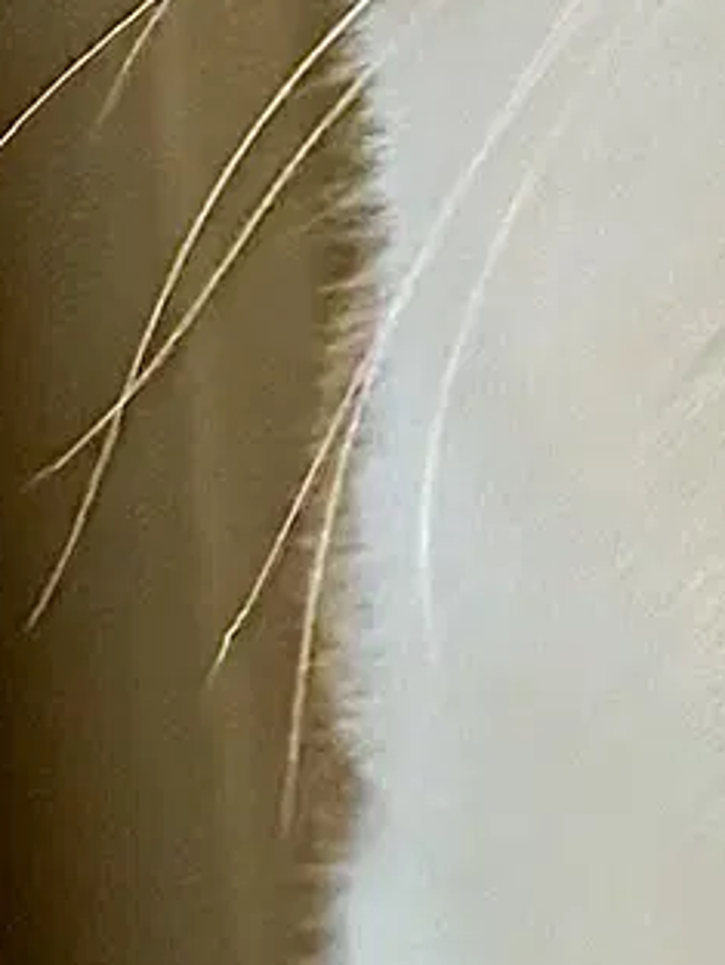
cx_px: 1225
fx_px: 4381
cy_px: 321
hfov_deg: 9.1
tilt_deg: -16.9
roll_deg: +1.7
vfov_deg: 12.6
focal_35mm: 157
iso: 500
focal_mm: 6.76
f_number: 1.78
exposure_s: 1/60
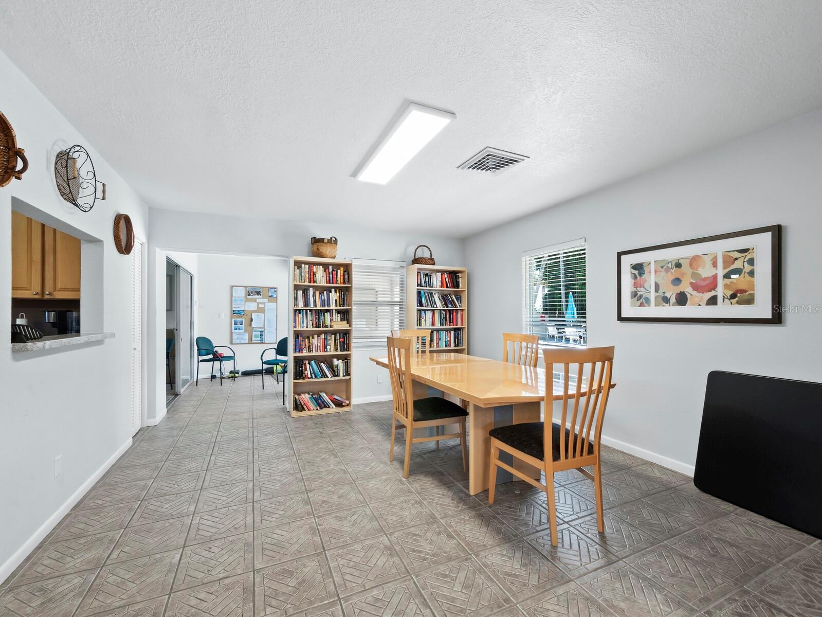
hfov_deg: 102.1
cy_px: 308
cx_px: 411
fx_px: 332
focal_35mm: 14
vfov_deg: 85.7
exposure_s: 1/2
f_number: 11
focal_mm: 7
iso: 400
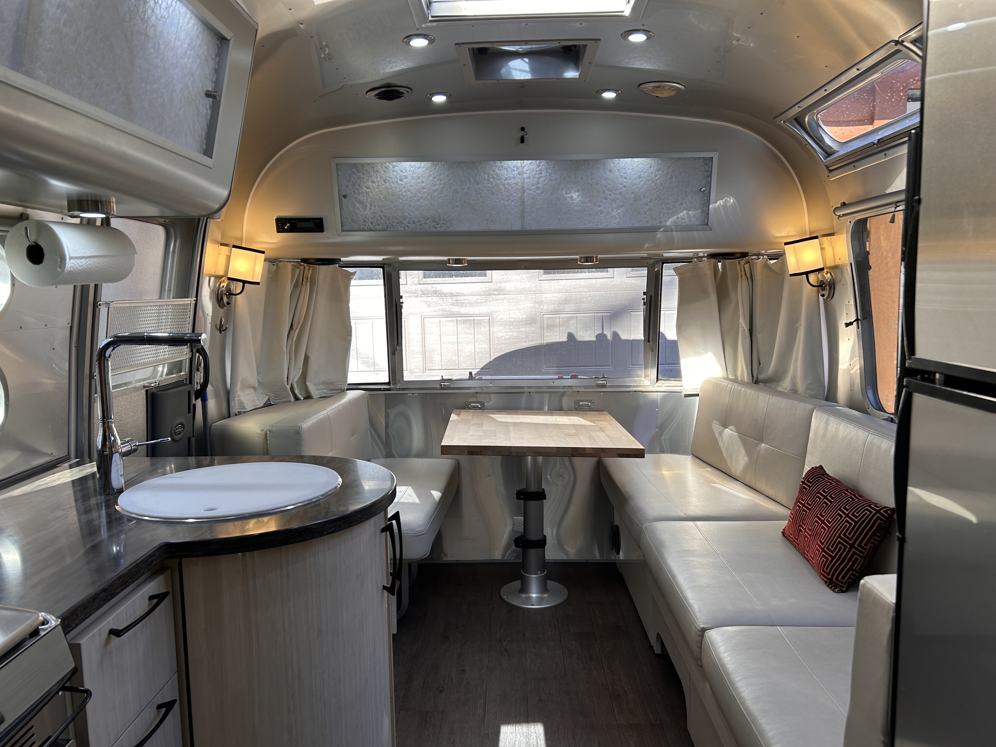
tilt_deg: -6.8
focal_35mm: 26
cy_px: 374
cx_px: 498
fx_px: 748
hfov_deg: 67.3
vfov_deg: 53.1
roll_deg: +1.9
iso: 50
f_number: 1.5
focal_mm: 5.7
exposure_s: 1/156
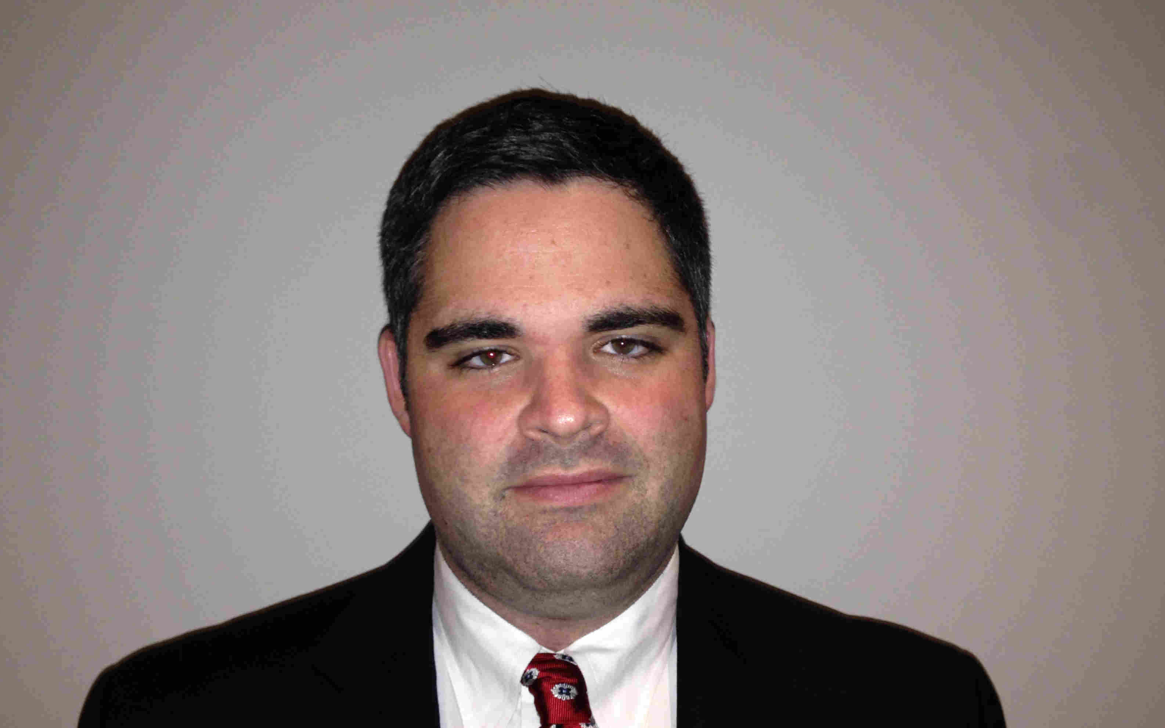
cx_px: 588
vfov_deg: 35.2
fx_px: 1143
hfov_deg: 54.0
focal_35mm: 36
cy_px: 423
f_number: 2.4
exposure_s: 1/16
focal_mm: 4.13
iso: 80
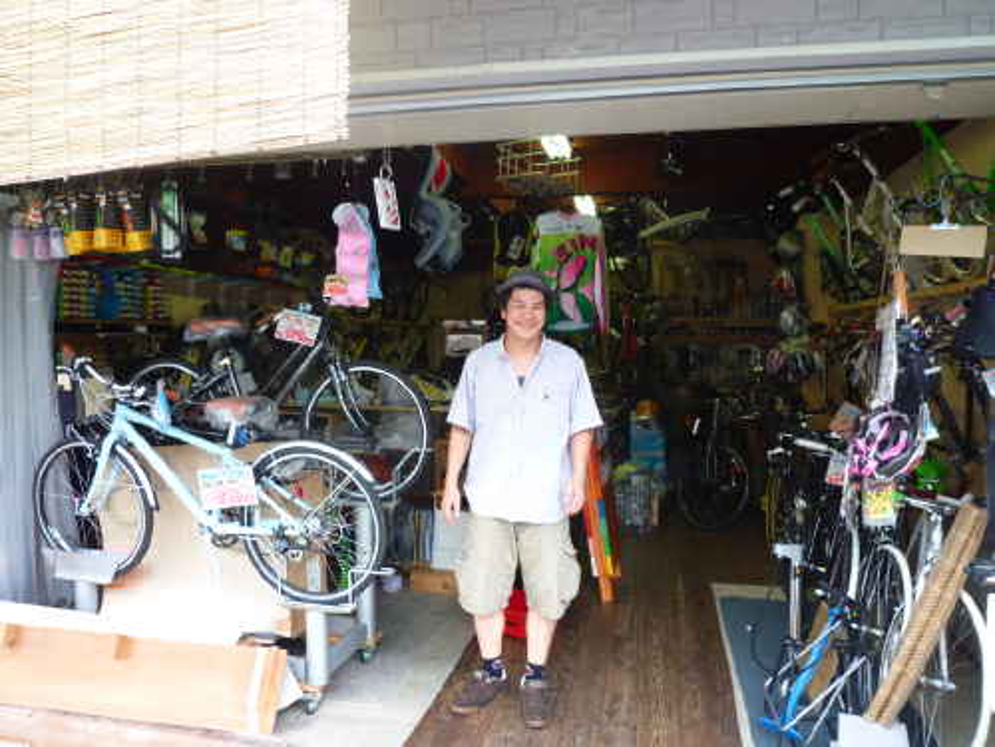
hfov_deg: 69.4
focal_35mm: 25
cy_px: 374
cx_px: 498
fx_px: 719
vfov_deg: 54.9
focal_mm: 4.5
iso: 80
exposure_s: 1/30
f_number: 2.8
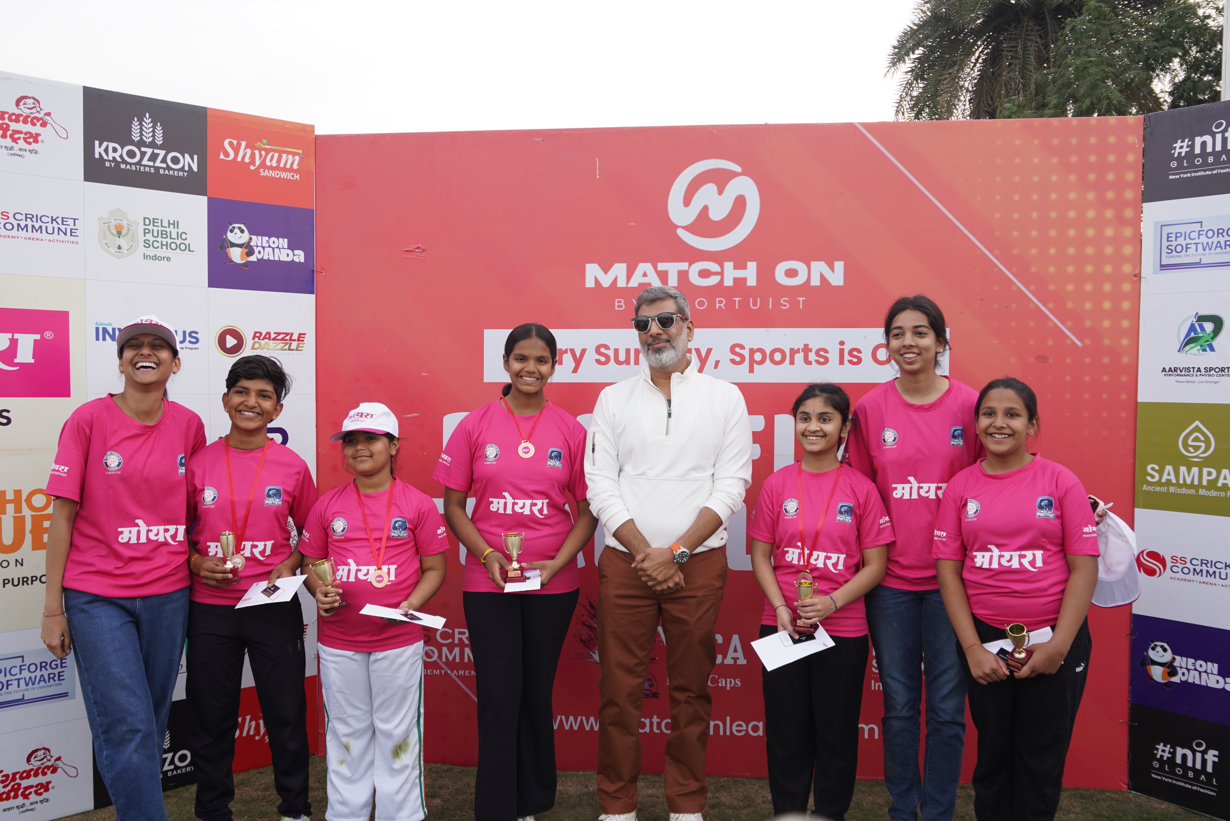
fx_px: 957
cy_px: 410
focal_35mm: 28
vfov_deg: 46.4
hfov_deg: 65.5
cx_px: 615
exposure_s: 1/125
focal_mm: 19
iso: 100
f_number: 4
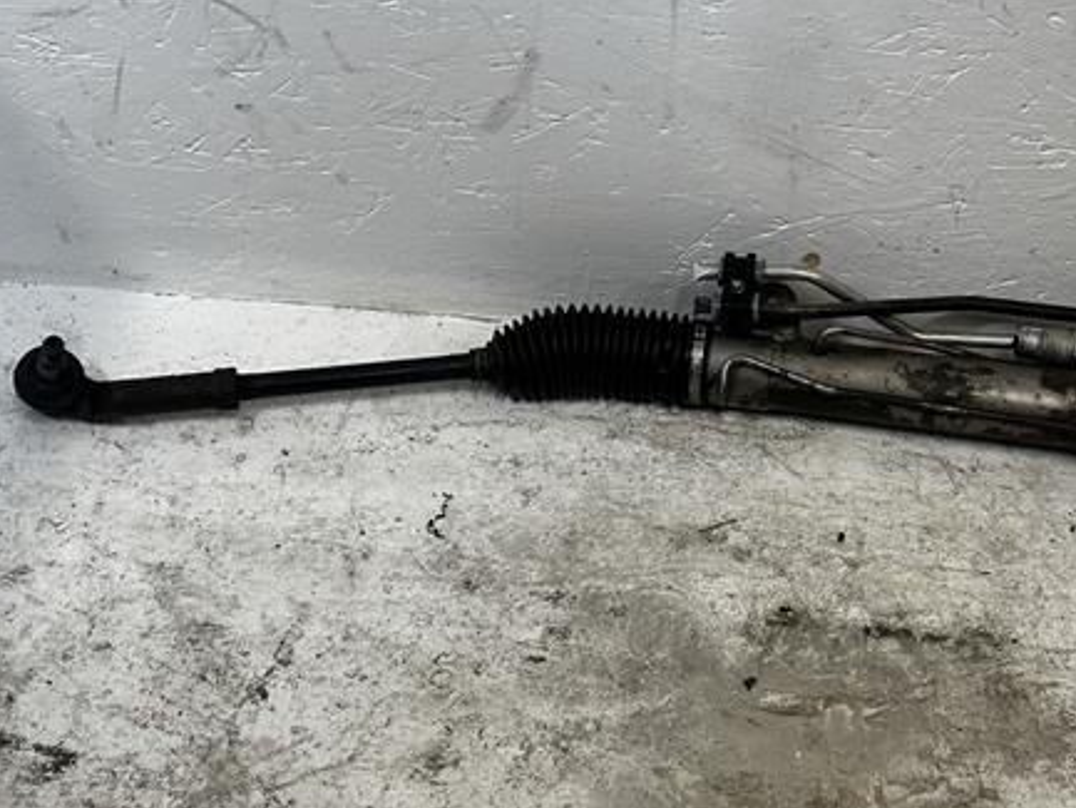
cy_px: 313
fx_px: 2208
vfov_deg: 20.7
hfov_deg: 27.4
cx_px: 609
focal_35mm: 71
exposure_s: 1/50
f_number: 1.78
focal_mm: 6.86
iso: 80
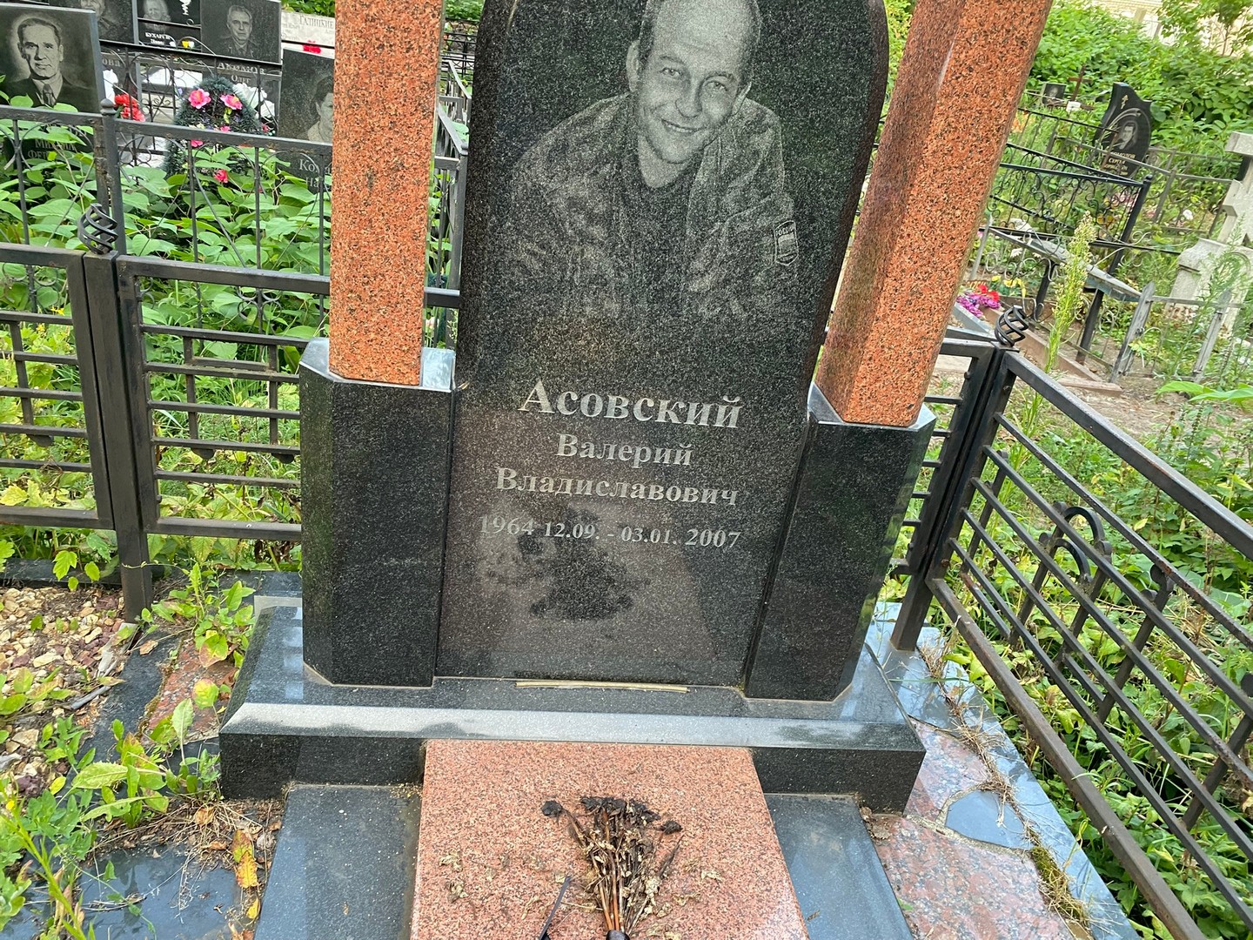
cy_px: 470
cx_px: 626
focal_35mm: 26
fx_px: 941
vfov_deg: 53.1
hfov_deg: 67.3
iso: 125
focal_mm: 4.25
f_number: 1.8
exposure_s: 1/97
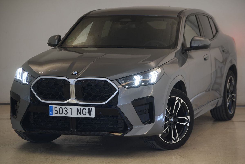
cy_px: 82
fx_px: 878
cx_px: 122
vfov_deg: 10.6
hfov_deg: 15.9
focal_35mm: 129
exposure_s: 1/10
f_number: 4.2
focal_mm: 86
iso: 100
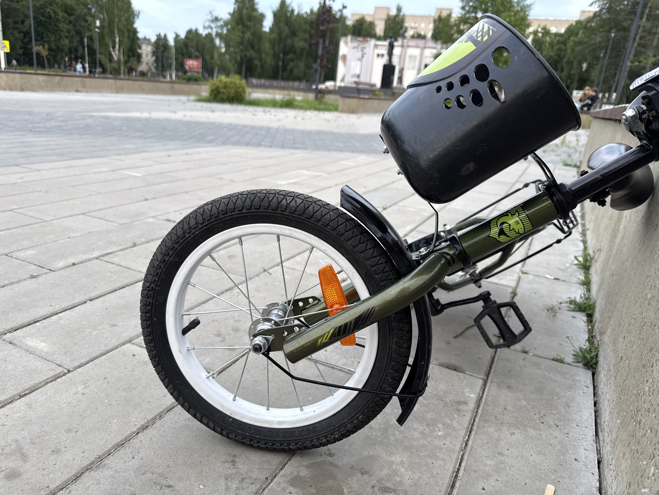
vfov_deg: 56.8
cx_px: 330
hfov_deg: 71.6
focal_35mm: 24
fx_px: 457
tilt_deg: -17.1
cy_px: 248
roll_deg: -6.2
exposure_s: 1/121
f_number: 1.78
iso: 100
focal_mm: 6.76
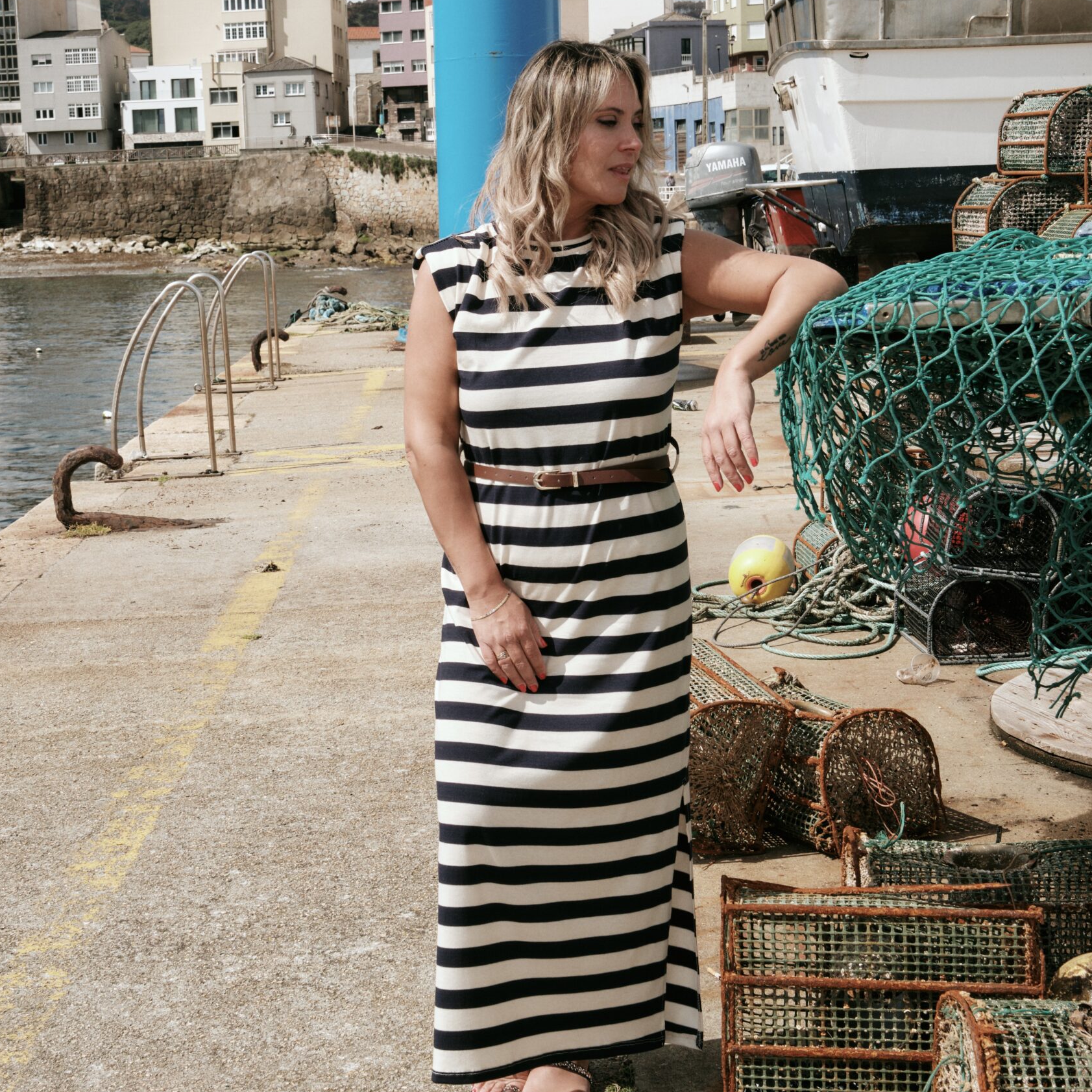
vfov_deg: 32.2
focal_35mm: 53
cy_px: 552
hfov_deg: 32.2
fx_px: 1892
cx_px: 540
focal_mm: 27.4
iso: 125
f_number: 9
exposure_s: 1/200
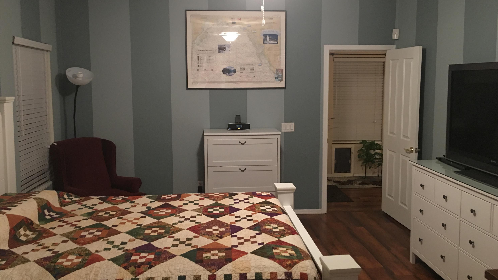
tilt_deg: -4.8
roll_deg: -0.5
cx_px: 251
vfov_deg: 36.6
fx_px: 423
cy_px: 126
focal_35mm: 32
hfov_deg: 61.0
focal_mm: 4.15
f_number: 2.2
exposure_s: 1/4
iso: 100
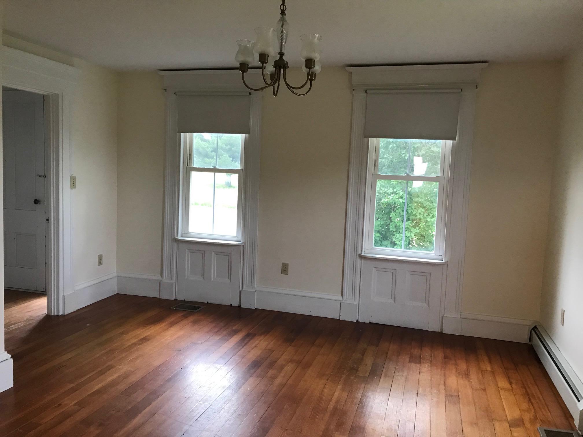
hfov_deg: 63.4
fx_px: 472
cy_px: 218
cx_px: 292
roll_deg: -1.4
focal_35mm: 28
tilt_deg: -3.9
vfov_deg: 49.7
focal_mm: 3.99
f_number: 1.8
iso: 50
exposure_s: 1/15
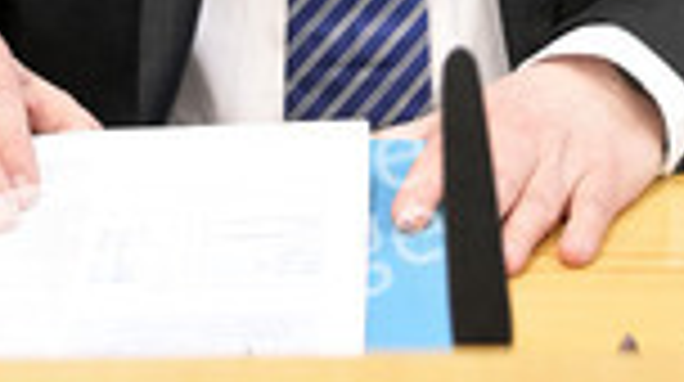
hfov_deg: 12.6
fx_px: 3097
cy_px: -436
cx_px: 342
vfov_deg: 6.8
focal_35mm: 171
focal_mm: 62
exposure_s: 1/320
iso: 3200
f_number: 5
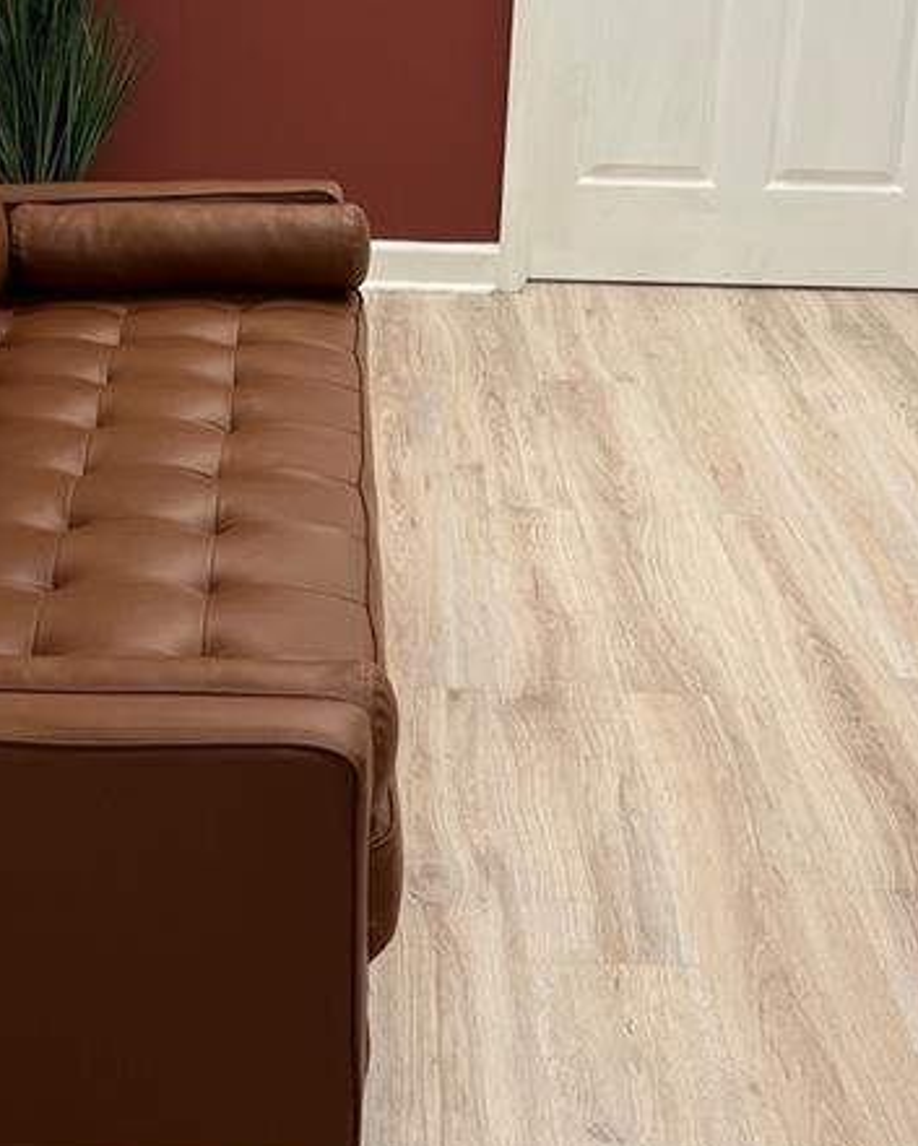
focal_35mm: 69
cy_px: 288
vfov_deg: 27.1
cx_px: 351
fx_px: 2343
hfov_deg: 22.1
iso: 32
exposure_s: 1/147
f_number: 1.5
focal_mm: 5.7
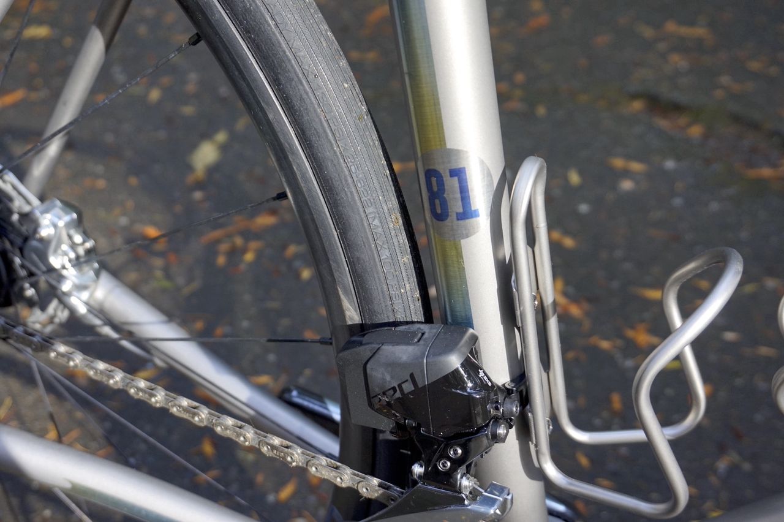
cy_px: 261
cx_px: 392
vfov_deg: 38.3
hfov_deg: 55.1
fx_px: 751
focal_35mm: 34
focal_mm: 23
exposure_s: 1/60
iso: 200
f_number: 4.5
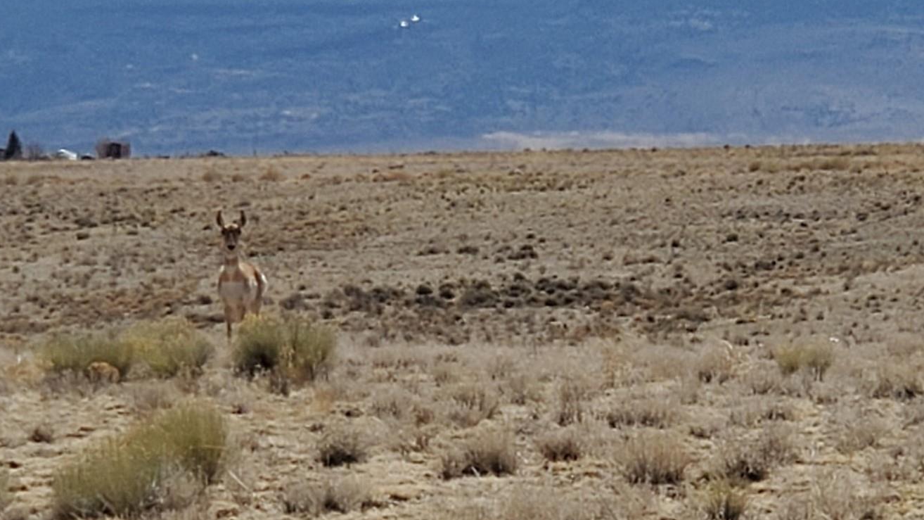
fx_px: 1690
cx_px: 546
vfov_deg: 17.5
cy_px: 260
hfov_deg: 30.5
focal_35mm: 69
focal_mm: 6
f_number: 2.4
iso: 50
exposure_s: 1/1160
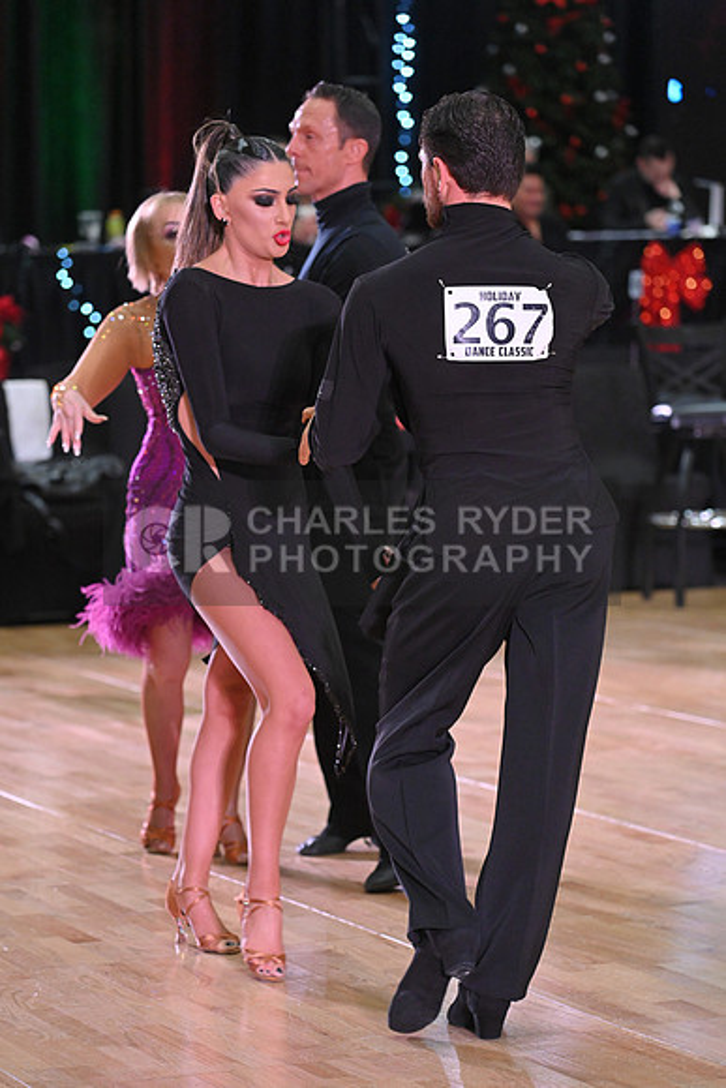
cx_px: 363
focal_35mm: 135
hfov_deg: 10.2
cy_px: 544
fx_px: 4081
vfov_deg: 15.2
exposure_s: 1/400
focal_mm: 135
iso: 3200
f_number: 4
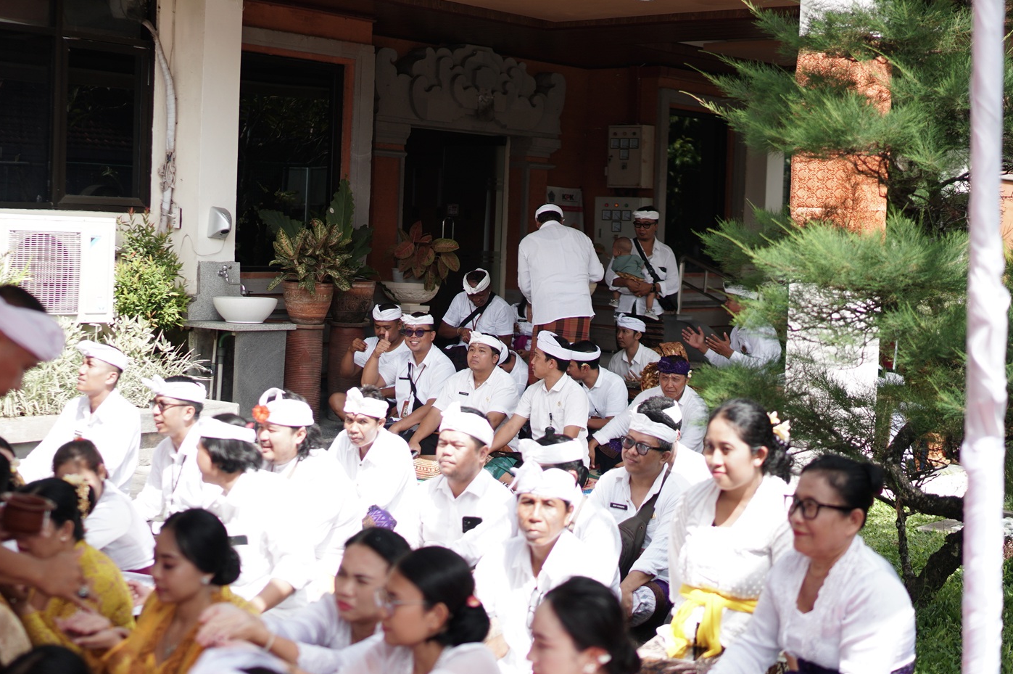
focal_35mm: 57
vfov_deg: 23.9
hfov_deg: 35.3
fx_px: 1590
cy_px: 315
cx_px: 495
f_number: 1.4
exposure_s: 1/2500
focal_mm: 35
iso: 100
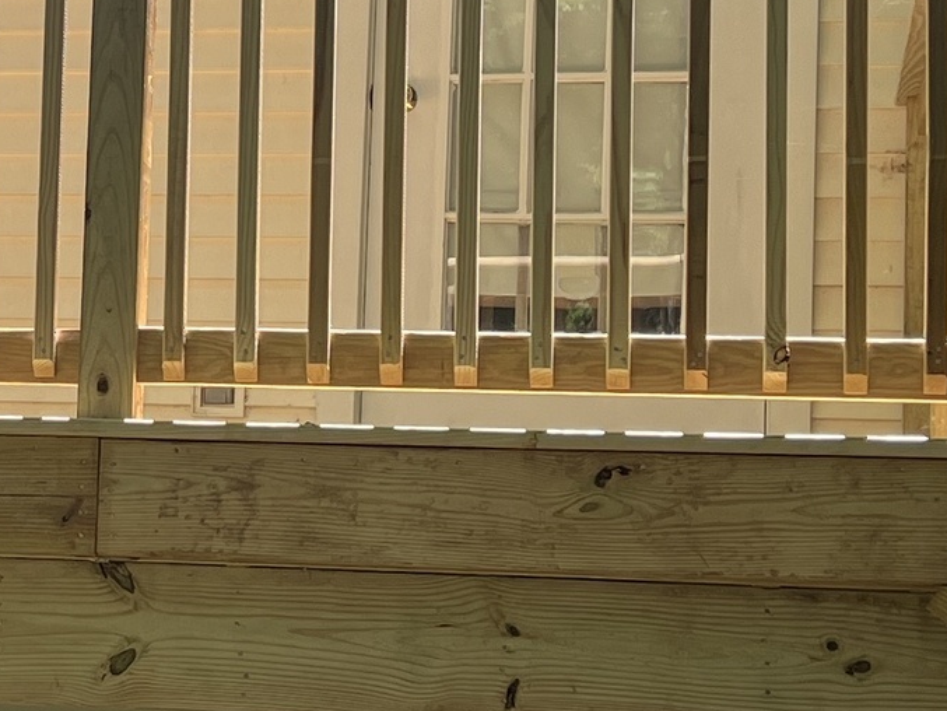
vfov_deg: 12.6
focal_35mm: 118
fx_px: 3229
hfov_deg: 16.3
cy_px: 316
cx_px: -39
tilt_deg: +5.6
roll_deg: -2.5
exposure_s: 1/604
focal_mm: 5.7
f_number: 1.5
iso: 50
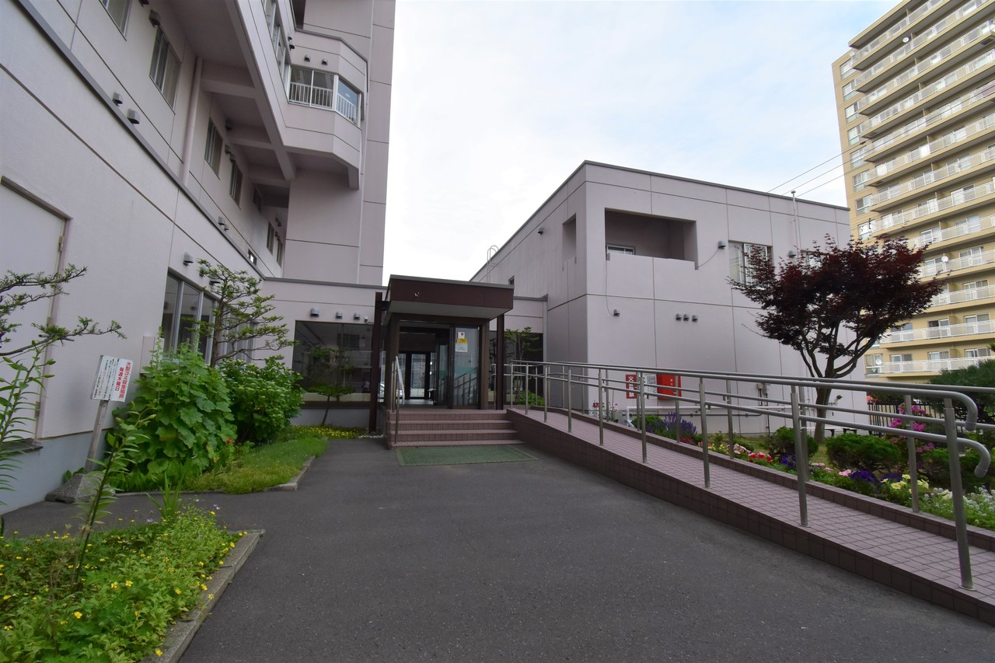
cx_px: 498
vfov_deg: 77.3
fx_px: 415
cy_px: 332
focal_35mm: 15
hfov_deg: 100.4
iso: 400
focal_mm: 10
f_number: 10
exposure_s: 1/200
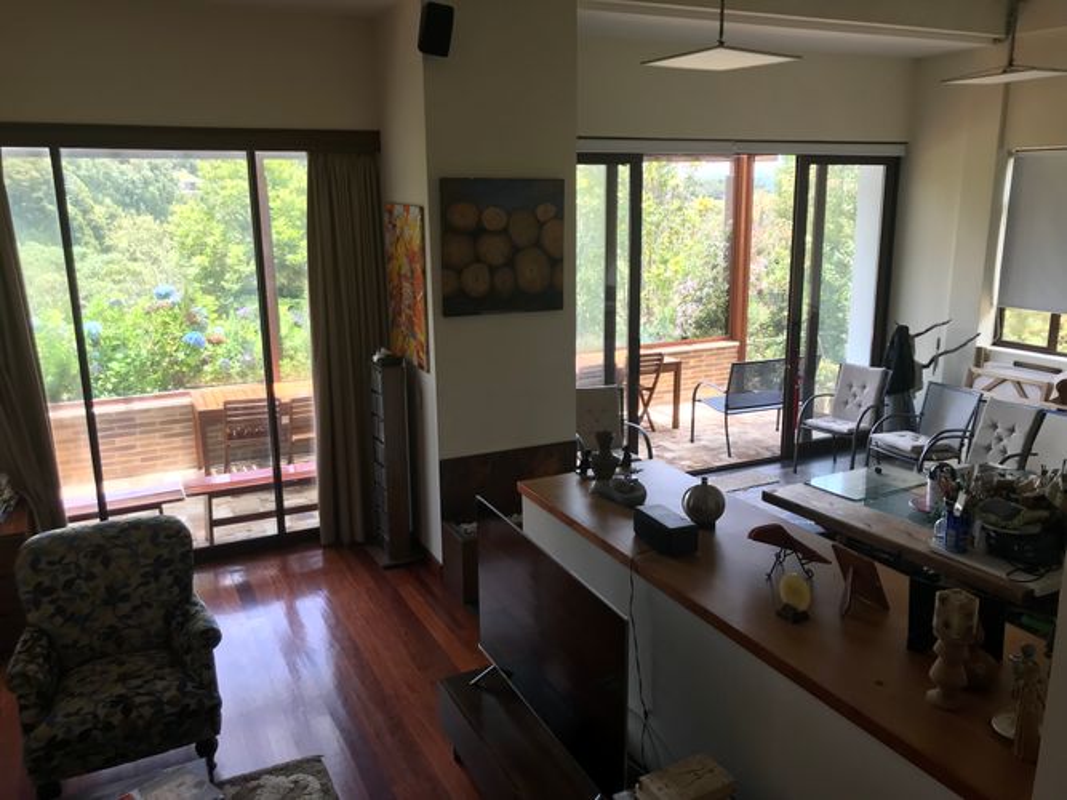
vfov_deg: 49.7
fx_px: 863
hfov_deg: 63.5
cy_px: 400
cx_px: 534
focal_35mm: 28
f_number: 1.8
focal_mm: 3.99
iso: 20
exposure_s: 1/127
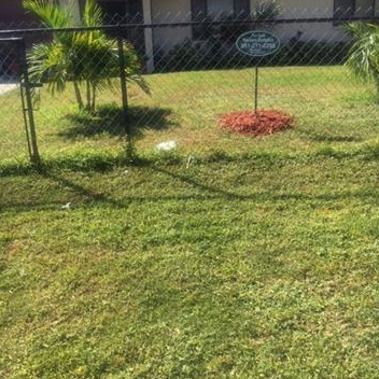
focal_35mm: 35
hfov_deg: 47.2
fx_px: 434
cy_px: 168
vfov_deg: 47.1
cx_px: 192
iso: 25
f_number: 2.2
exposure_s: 1/836
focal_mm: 4.15
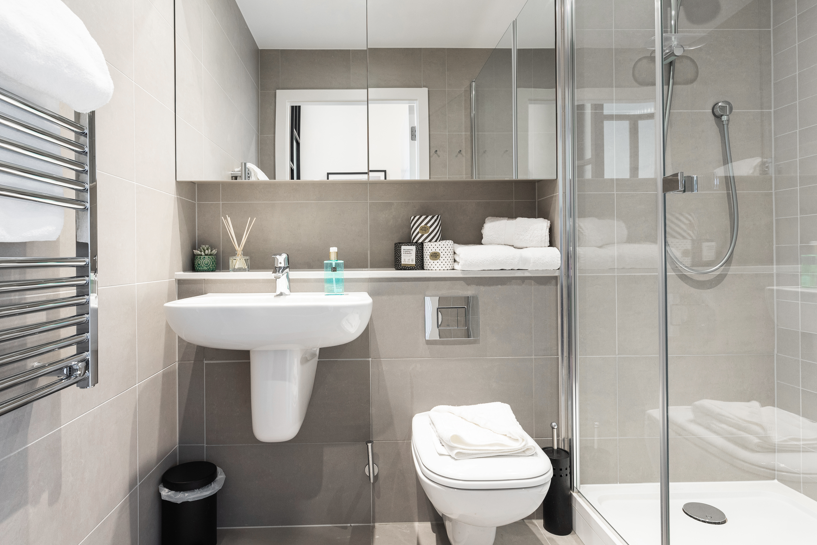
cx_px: 378
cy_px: 238
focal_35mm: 18
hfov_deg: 89.8
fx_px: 409
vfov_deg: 67.2
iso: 400
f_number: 7.1
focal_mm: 15
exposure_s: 1/5
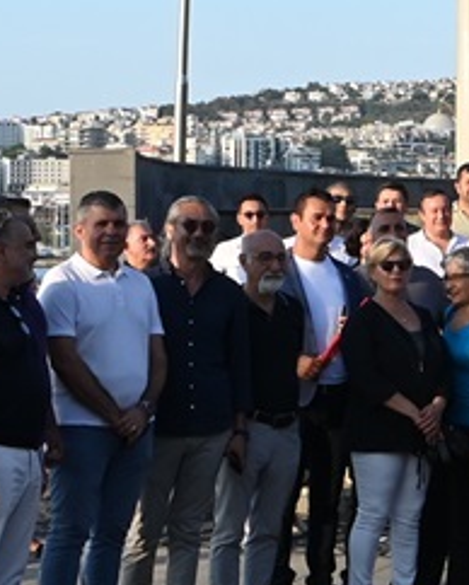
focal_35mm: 158
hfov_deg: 8.9
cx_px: 1095
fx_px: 2738
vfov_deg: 12.2
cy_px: 242
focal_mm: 27
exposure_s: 1/250
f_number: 14
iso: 640
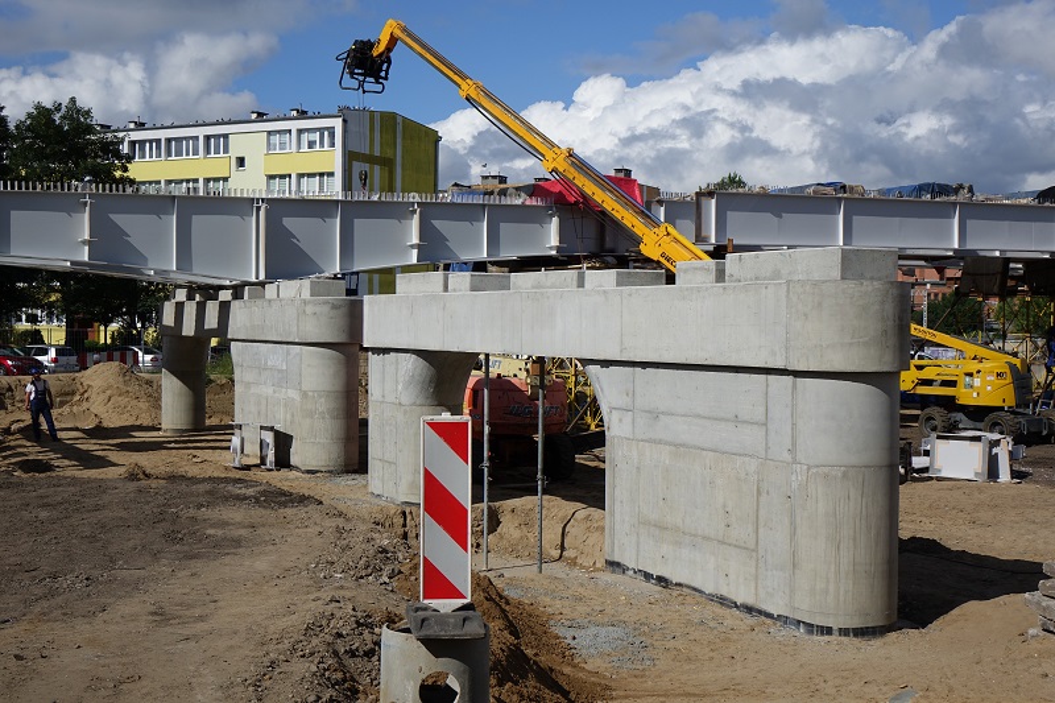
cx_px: 528
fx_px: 1436
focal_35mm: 49
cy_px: 352
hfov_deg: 40.4
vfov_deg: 27.5
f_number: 5.6
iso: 125
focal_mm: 17.83
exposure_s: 1/1000
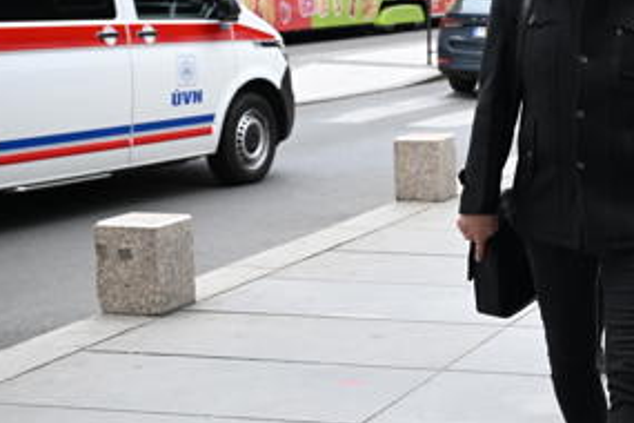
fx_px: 1620
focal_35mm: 92
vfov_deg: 14.9
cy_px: 191
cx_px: 732
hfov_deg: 20.9
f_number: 4.5
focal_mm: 38
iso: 1600
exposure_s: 1/640
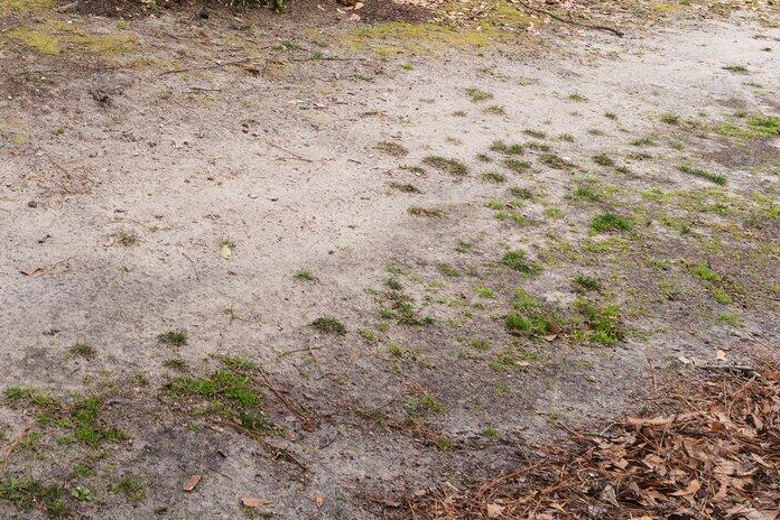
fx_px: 1148
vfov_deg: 21.9
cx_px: 32
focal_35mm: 53
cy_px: -225
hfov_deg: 34.7
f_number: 5
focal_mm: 18
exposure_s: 1/500
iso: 250
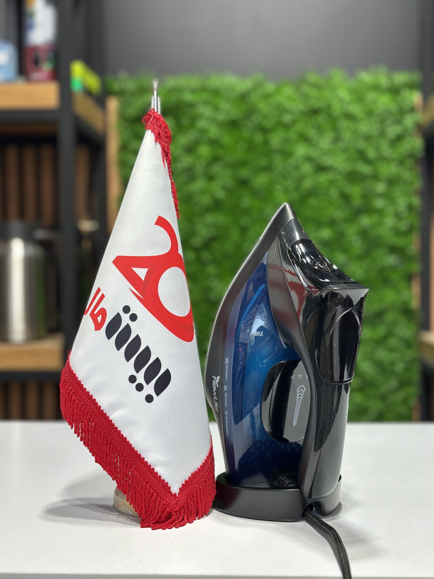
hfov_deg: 30.3
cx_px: 217
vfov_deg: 39.7
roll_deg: -0.6
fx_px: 802
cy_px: 290
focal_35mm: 48
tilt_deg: -1.7
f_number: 1.78
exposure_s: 1/100
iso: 100
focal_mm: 6.86
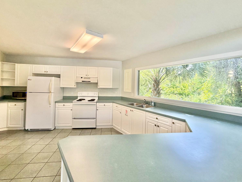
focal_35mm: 15
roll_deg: -0.3
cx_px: 121
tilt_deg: -0.6
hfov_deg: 98.2
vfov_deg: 81.6
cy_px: 85
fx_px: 105
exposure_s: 1/120
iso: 200
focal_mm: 2.22
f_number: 2.2
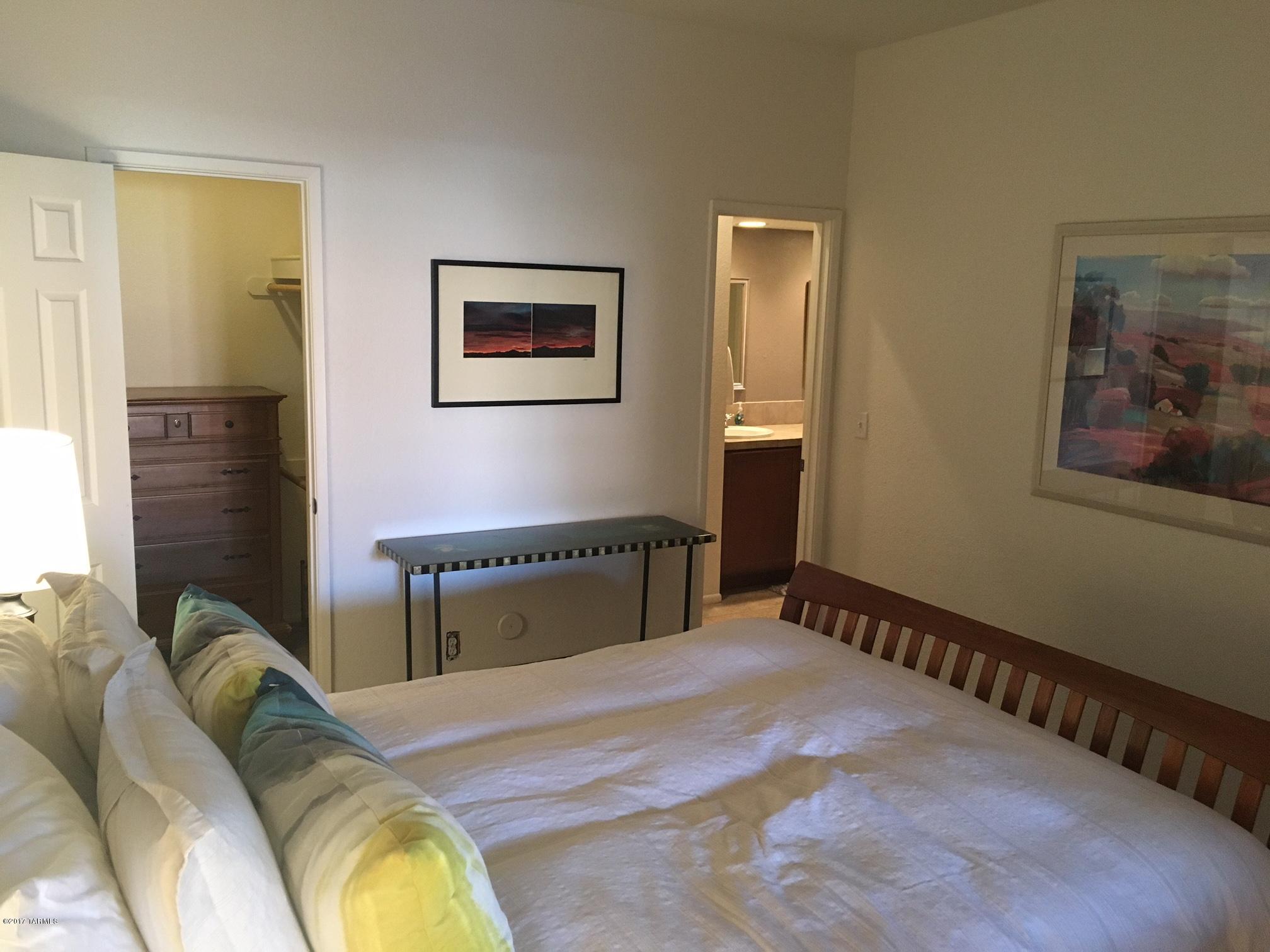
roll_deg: -0.7
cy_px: 476
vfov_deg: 48.2
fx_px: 1064
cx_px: 635
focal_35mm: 29
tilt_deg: -9.6
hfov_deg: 61.7
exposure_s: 1/30
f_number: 2.2
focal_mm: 4.15
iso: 160
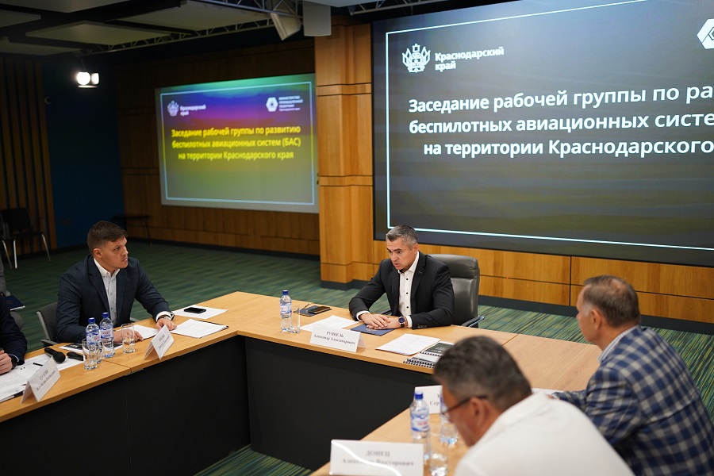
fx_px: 694
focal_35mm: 35
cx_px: 357
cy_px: 238
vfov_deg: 37.9
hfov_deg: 54.4
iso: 400
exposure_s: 1/200
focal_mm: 35
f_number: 1.4
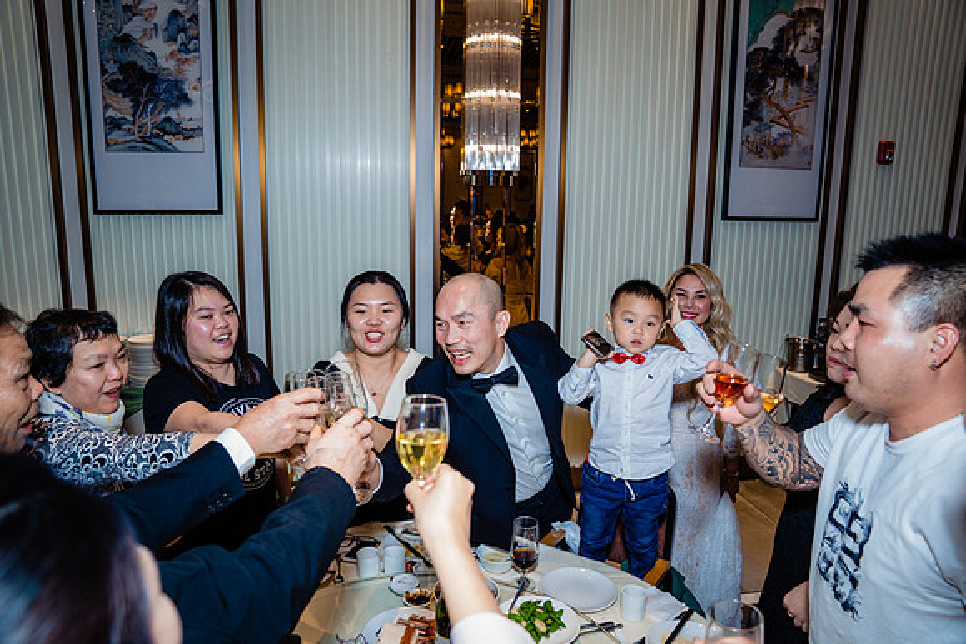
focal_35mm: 24
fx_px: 644
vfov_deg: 53.2
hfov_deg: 73.7
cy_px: 322
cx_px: 483
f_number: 4
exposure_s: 1/160
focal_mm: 24
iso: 1250
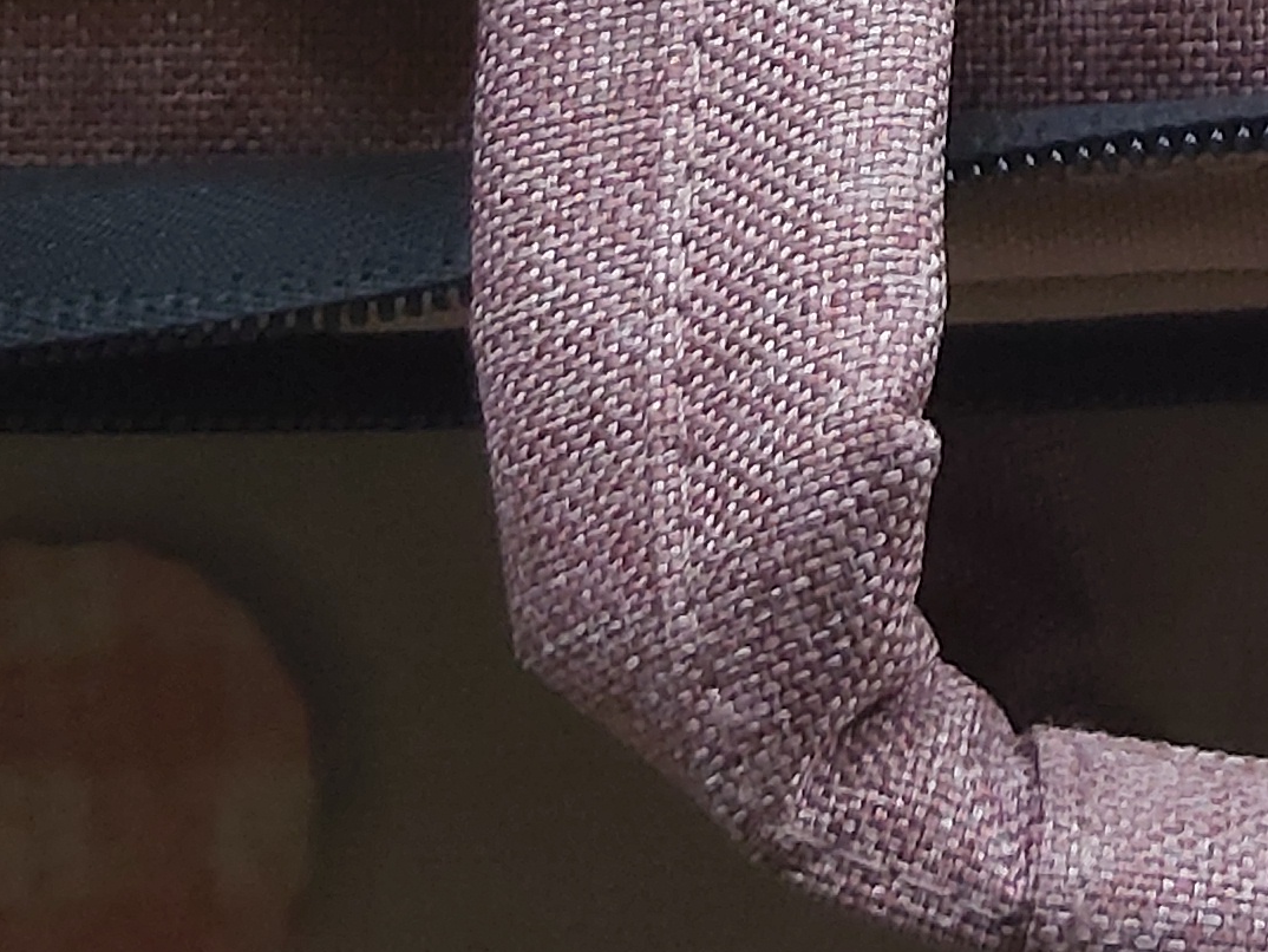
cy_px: -1595
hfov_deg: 12.1
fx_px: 5789
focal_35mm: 158
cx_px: 1736
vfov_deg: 8.3
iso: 100
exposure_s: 1/50
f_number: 1.7
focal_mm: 3.92
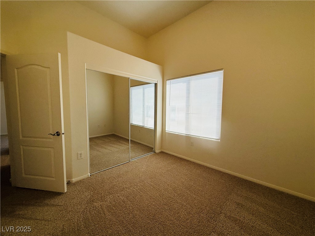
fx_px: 127
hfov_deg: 102.1
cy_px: 118
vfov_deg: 85.7
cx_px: 158
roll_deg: -0.1
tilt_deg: -3.8
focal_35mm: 14
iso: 50
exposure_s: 1/315
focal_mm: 2.22
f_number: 2.2
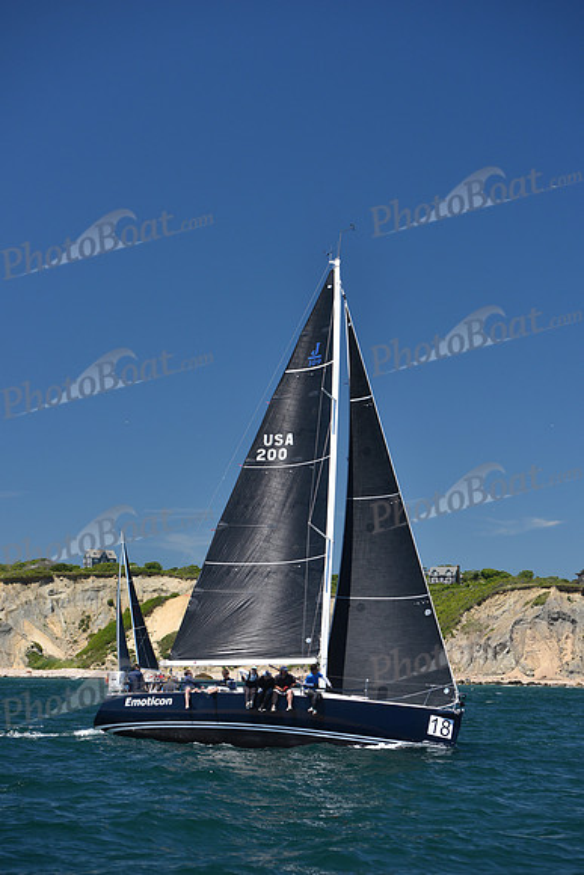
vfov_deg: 24.8
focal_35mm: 82
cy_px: 438
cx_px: 292
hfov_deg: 16.7
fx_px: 1994
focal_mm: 82
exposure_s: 1/800
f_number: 5
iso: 250
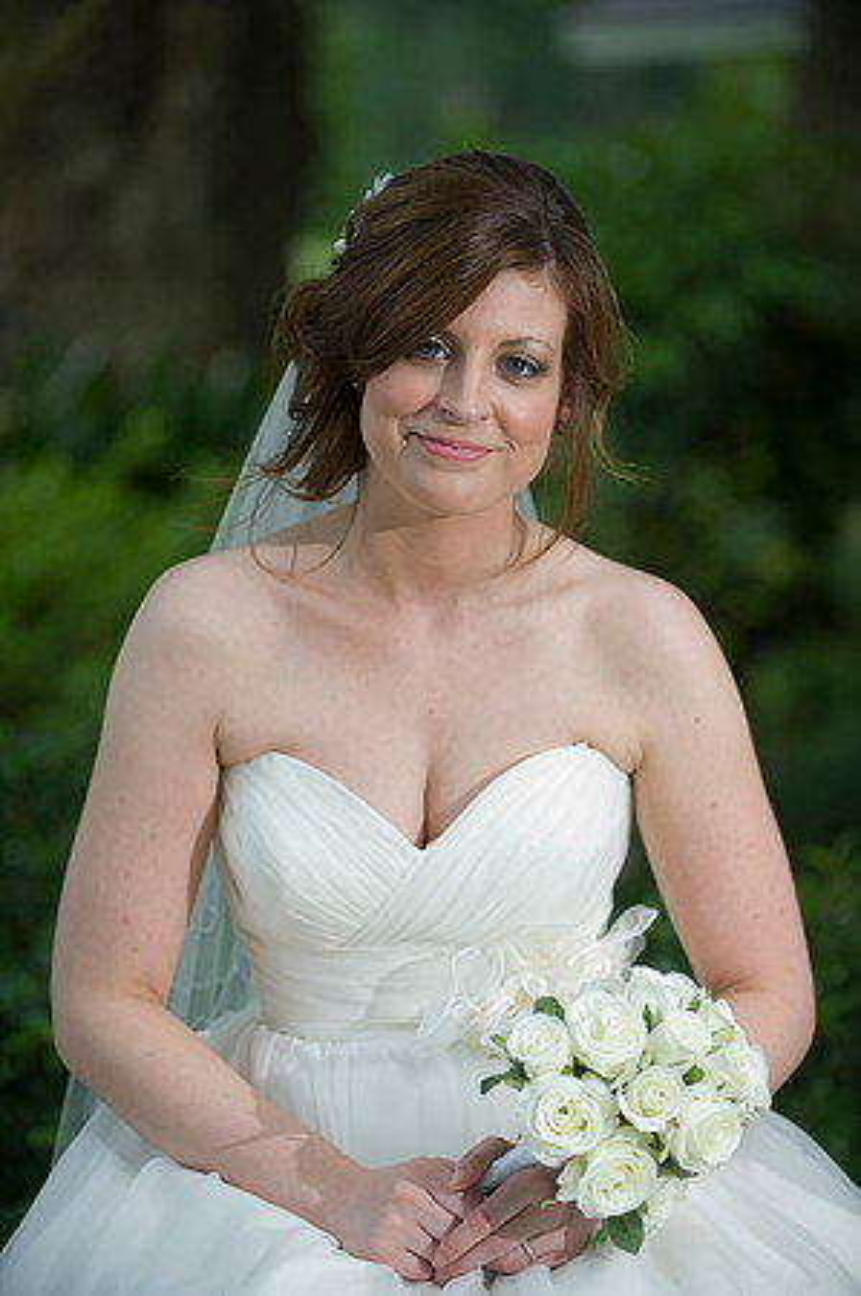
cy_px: 648
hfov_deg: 11.4
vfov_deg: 17.1
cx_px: 430
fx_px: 4315
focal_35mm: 120
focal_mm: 120
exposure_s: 1/640
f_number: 2.8
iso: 500
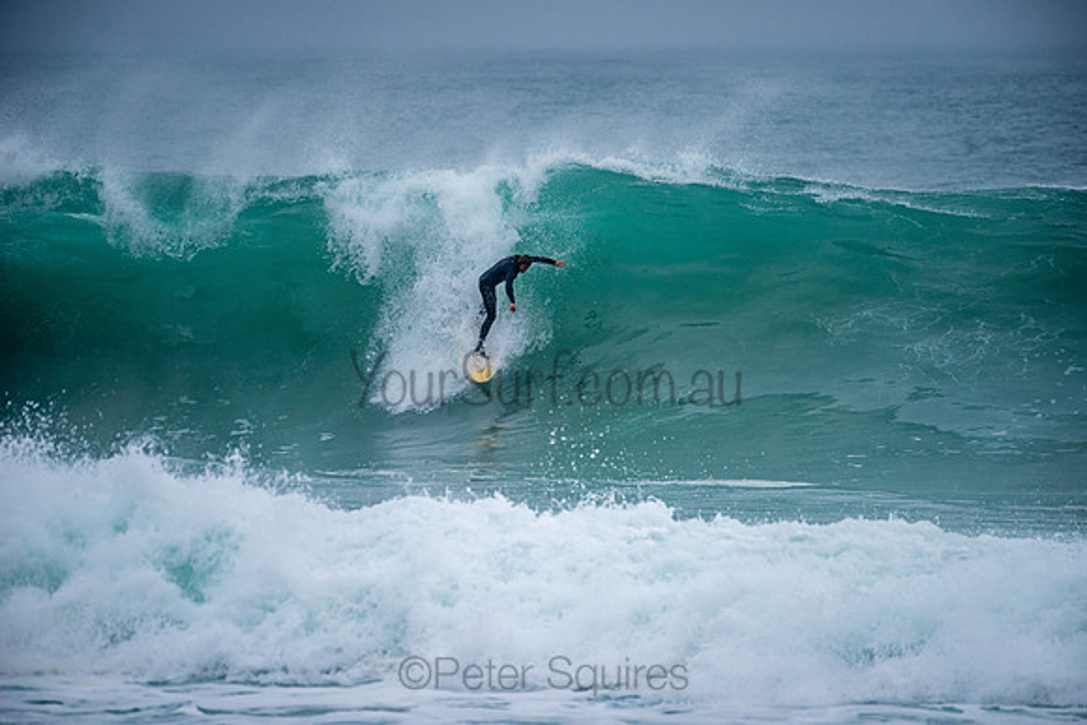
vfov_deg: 2.8
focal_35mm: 500
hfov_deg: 4.1
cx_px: 544
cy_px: 362
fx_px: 15100
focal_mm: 500
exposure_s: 1/1000
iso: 280
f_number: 5.6
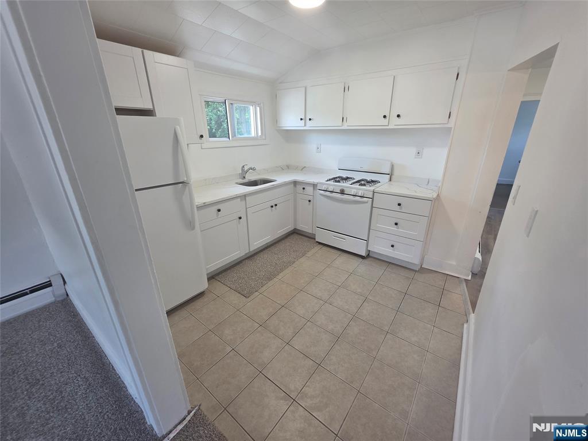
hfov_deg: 106.2
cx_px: 294
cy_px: 220
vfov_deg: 89.9
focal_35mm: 13
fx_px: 221
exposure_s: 1/120
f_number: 1.9
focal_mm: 2.2
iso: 125
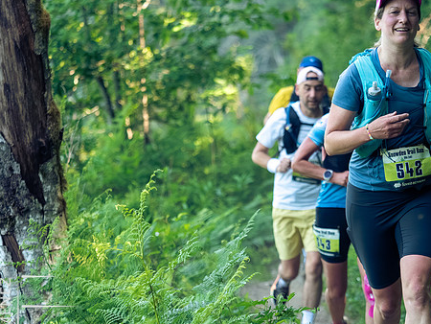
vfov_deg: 6.8
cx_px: 246
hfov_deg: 9.0
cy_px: 171
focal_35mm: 219
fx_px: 2728
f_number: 2.8
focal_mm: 85
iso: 2500
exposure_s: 1/1000
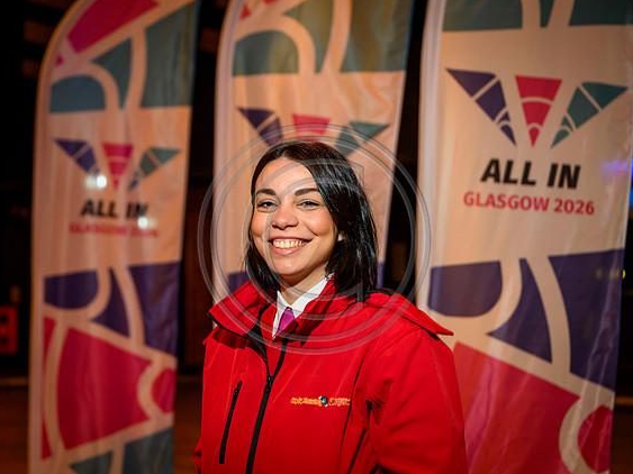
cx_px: 277
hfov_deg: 29.8
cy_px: 238
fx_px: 1188
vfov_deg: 22.6
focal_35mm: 65
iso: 1600
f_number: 3.5
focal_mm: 59
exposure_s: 1/60
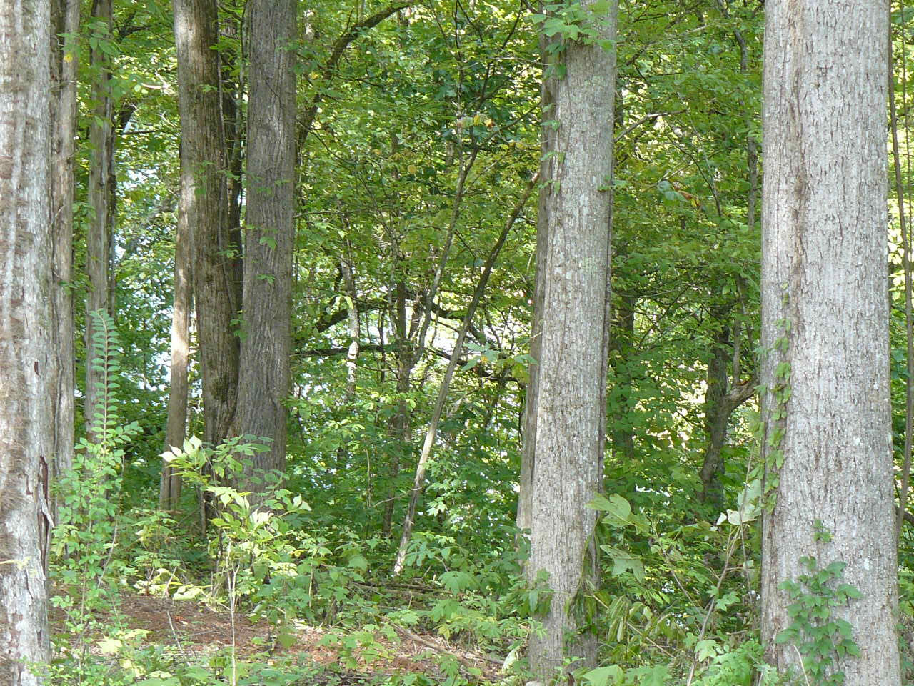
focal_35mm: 140
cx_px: 457
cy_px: 343
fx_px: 3697
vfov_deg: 10.6
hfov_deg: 14.1
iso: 100
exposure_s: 1/50
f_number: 3.2
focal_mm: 15.5
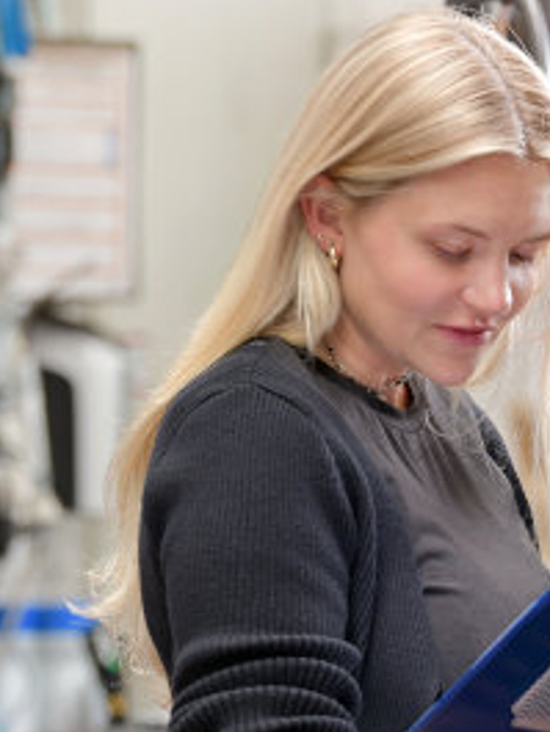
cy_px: 620
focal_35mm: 421
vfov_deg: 4.7
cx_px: 851
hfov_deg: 3.5
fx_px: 8912
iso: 100
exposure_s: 1/10
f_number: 4
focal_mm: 145
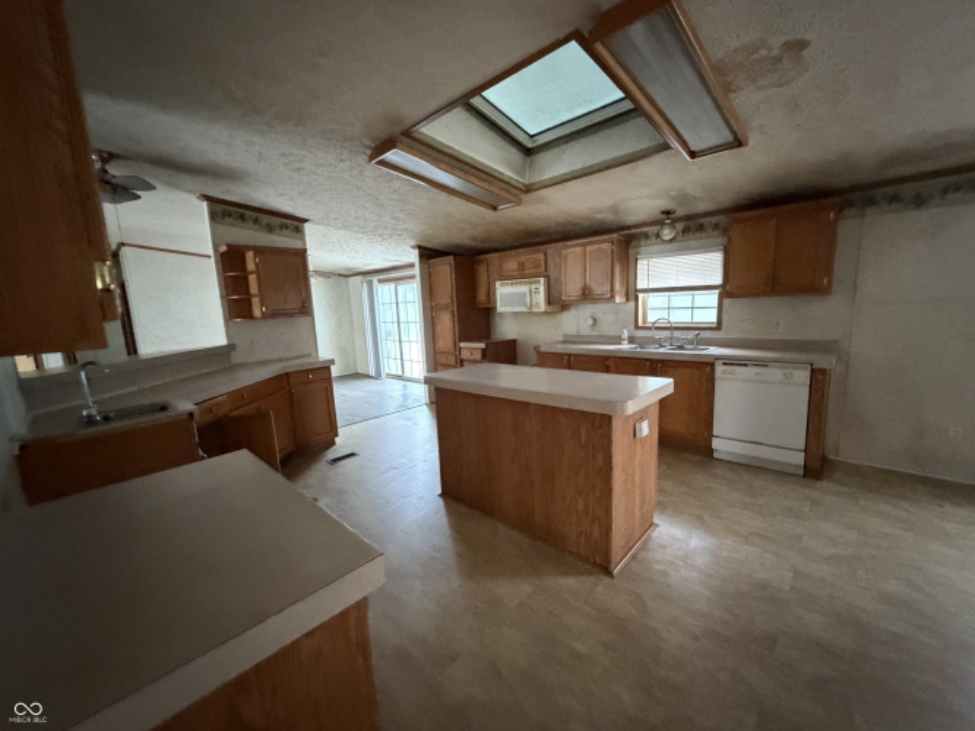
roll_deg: +1.9
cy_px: 366
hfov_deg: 102.1
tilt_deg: -9.2
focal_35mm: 14
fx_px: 394
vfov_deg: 85.7
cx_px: 488
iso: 1250
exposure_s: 1/46
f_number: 2.2
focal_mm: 2.22
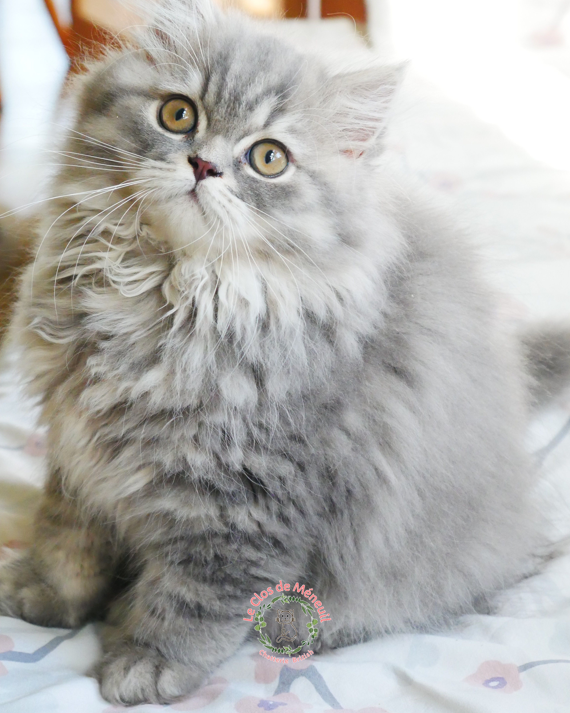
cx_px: 283
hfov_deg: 19.2
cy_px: 333
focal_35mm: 80
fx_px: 1687
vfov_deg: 23.8
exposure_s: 1/250
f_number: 6.3
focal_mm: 38
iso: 3200
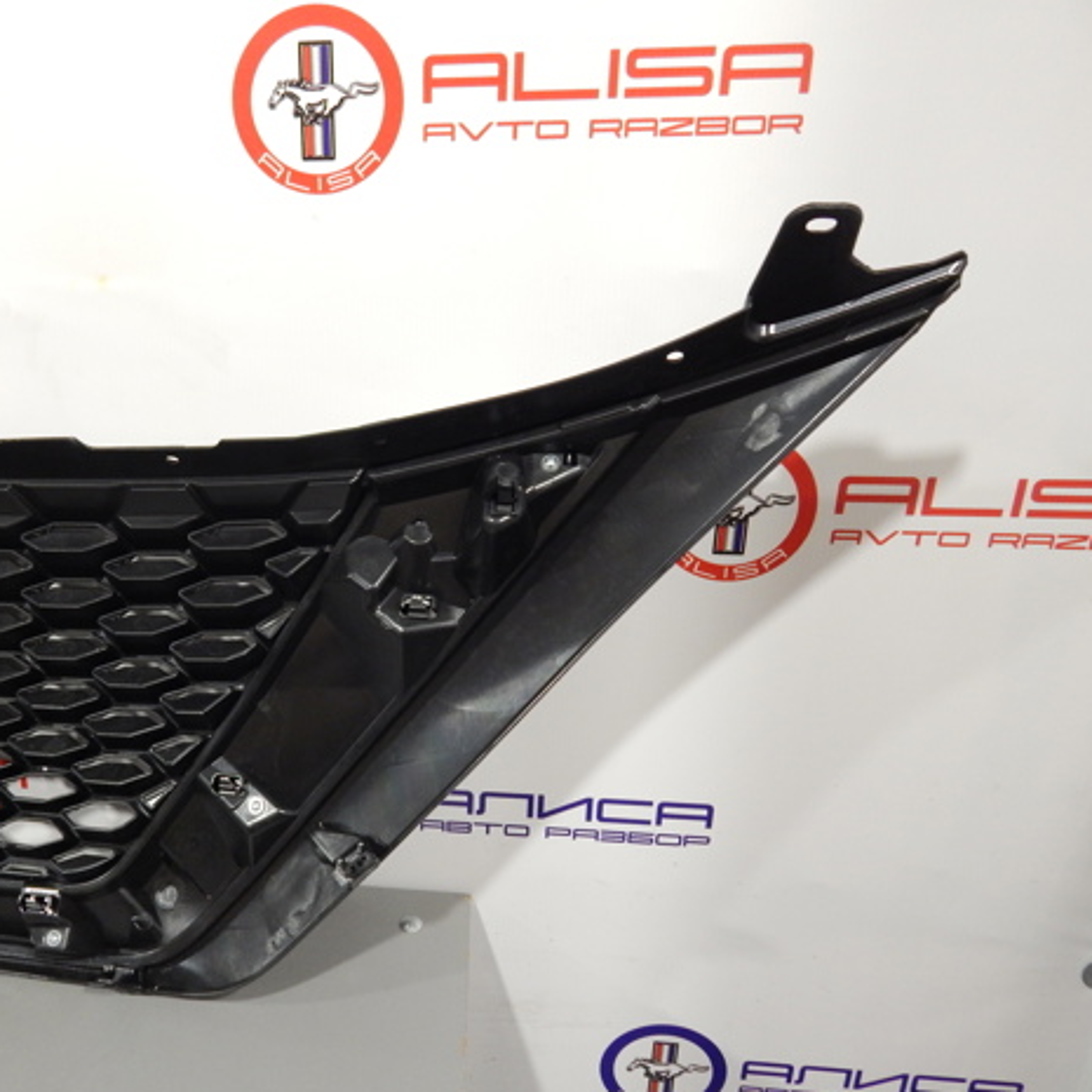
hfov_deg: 56.1
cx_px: 362
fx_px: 999
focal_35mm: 28
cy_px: 561
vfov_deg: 57.3
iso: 400
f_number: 3
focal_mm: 4
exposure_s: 1/25
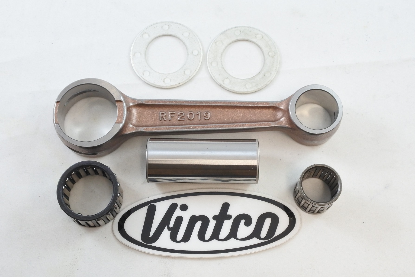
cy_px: 138
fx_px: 484
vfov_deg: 31.9
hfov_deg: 46.4
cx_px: 208
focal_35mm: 42
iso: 560
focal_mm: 15.7
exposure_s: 1/125
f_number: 4.2
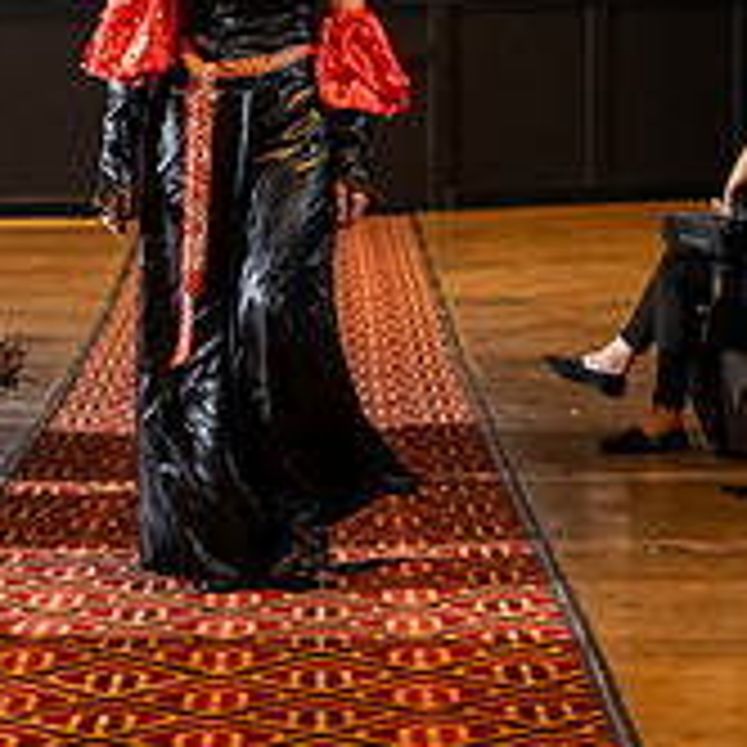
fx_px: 4492
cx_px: 238
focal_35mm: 184
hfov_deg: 9.5
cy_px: -86
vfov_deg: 9.4
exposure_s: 1/200
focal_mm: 80
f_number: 3.2
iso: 2500
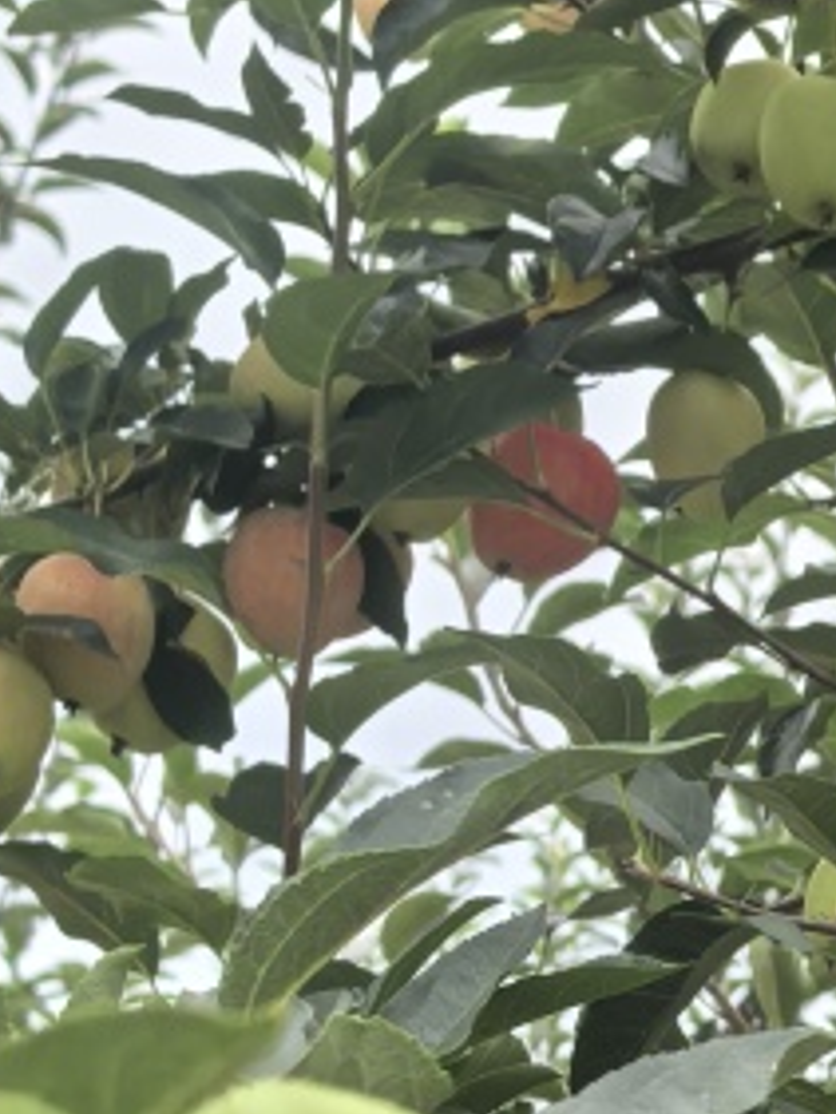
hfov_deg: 7.1
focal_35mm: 205
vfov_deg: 9.6
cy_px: 1025
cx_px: 1525
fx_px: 6596
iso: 125
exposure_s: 1/1901
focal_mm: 6.98
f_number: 2
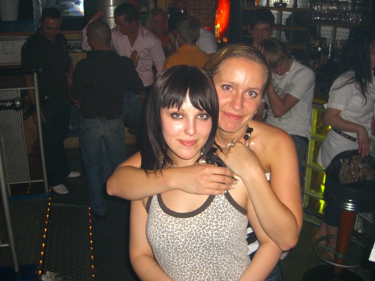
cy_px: 140
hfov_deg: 49.0
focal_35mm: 38
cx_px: 188
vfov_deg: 37.7
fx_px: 412
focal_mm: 7.9
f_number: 2.8
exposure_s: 1/60
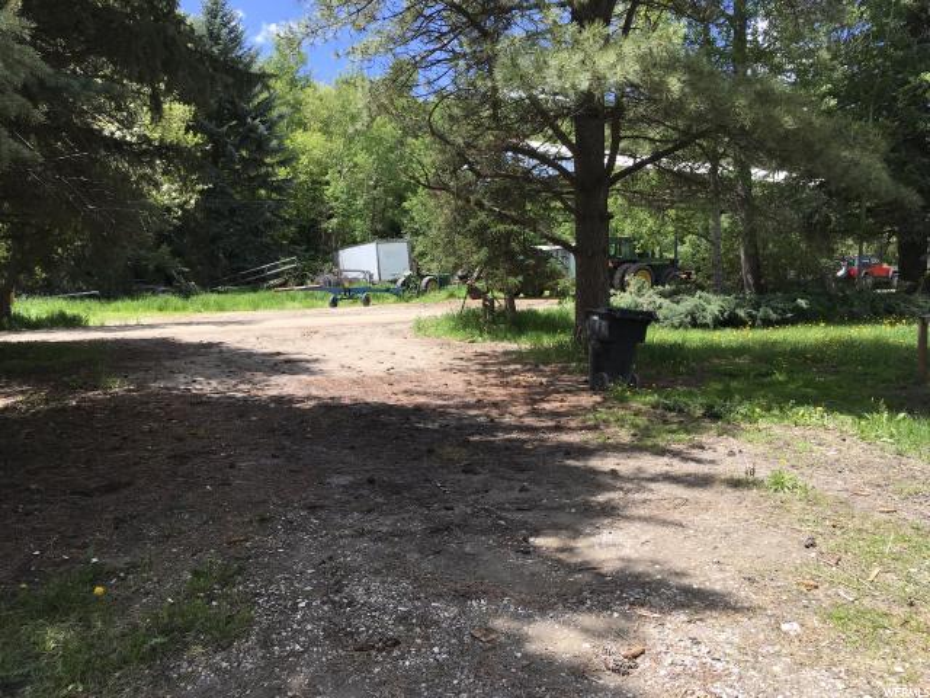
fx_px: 779
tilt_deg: -5.7
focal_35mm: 29
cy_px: 349
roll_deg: +0.1
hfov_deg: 61.7
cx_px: 465
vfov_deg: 48.2
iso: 25
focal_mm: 4.15
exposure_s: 1/793
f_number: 2.2
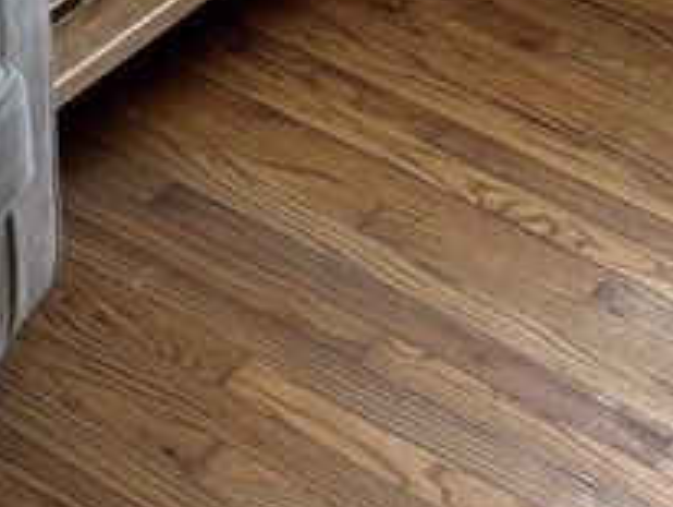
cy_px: -654
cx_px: 441
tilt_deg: -19.5
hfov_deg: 15.2
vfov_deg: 10.2
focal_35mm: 129
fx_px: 2511
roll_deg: -1.8
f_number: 1.6
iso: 125
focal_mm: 5.96
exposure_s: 1/60
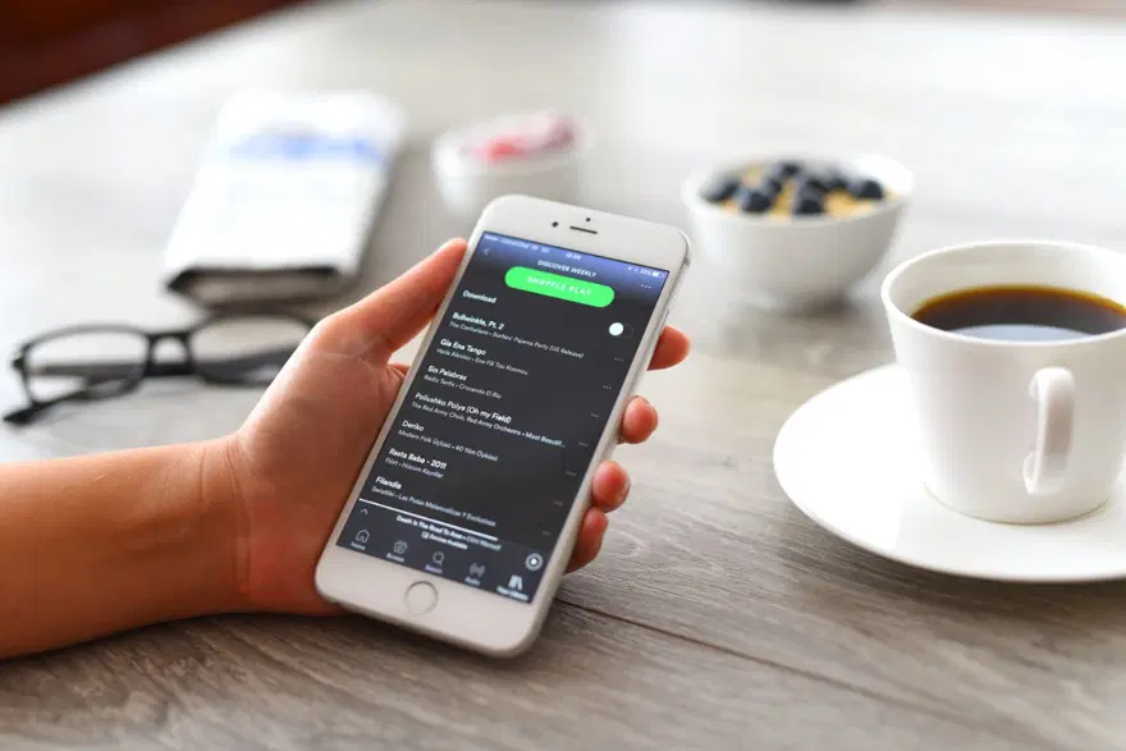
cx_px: 563
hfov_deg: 39.6
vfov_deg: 27.0
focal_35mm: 50
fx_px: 1564
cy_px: 376
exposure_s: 1/60
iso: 125
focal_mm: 50
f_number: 2.2
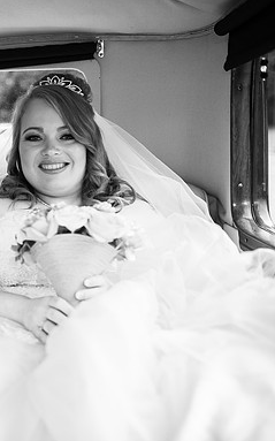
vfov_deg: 37.5
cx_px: -53
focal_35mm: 54
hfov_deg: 22.2
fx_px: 648
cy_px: 220
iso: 250
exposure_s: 1/160
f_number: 2.5
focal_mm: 35
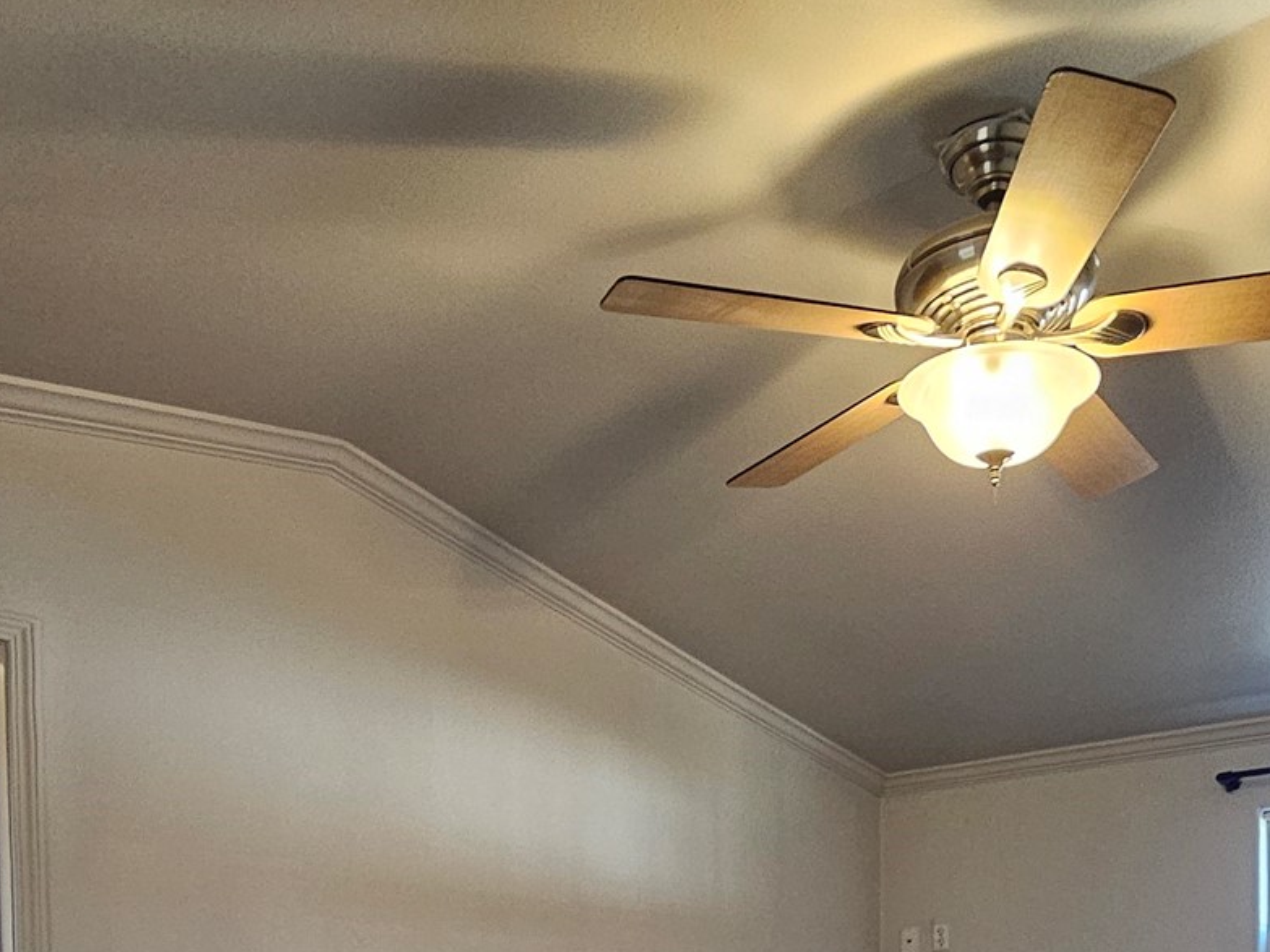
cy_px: 1074
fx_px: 1247
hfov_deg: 53.7
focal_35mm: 34
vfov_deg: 35.2
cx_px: 733
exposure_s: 1/60
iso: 320
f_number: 2.2
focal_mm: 2.2
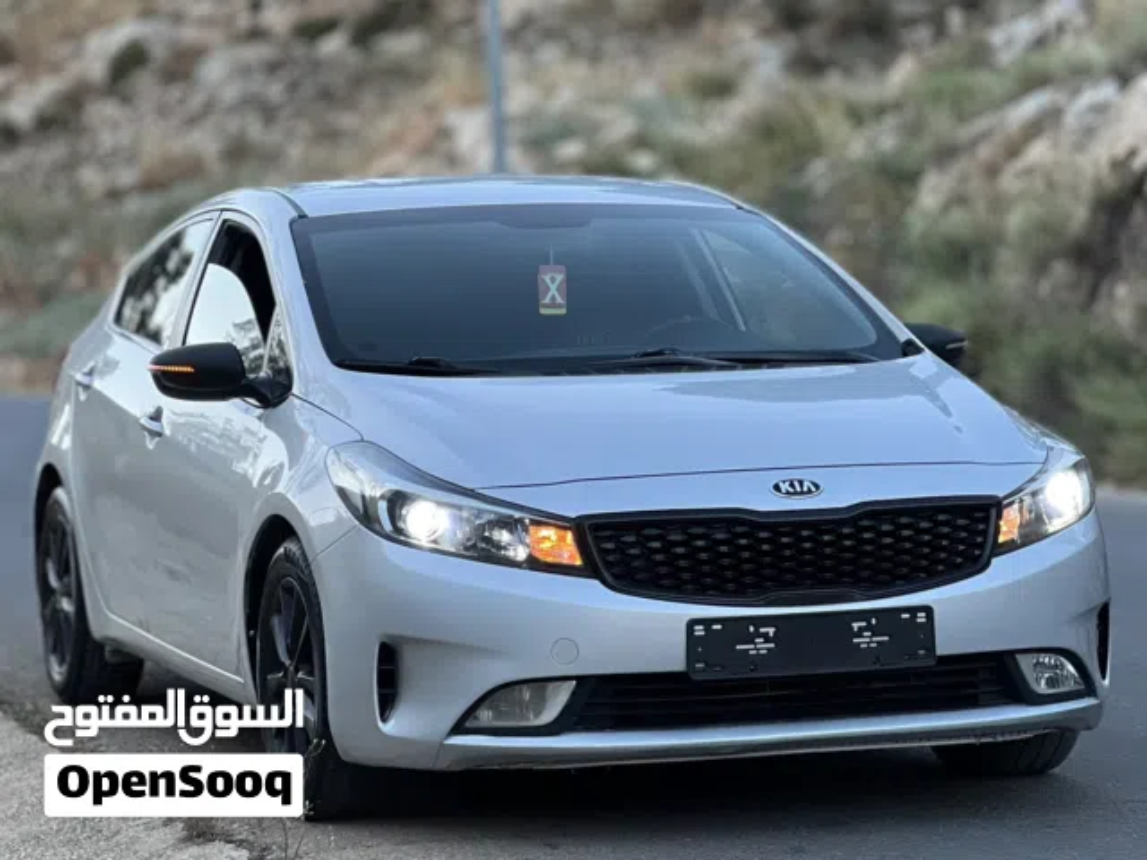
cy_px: 430
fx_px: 2551
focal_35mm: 77
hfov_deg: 25.3
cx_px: 574
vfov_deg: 19.1
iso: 100
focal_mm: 9
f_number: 2.8
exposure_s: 1/121
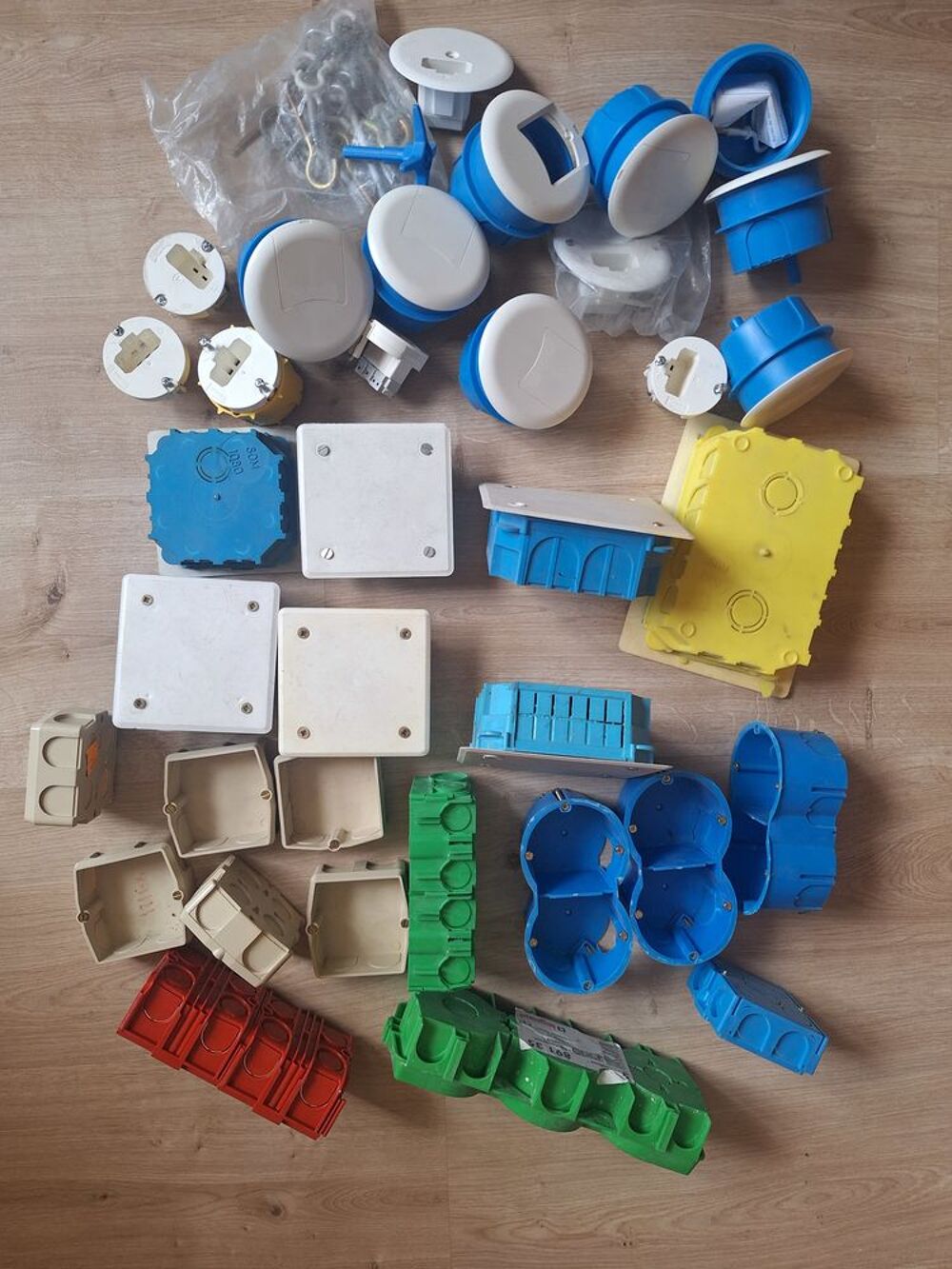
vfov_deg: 73.9
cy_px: 634
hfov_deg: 58.9
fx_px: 843
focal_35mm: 23
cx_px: 476
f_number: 1.8
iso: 160
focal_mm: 5.54
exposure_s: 1/50
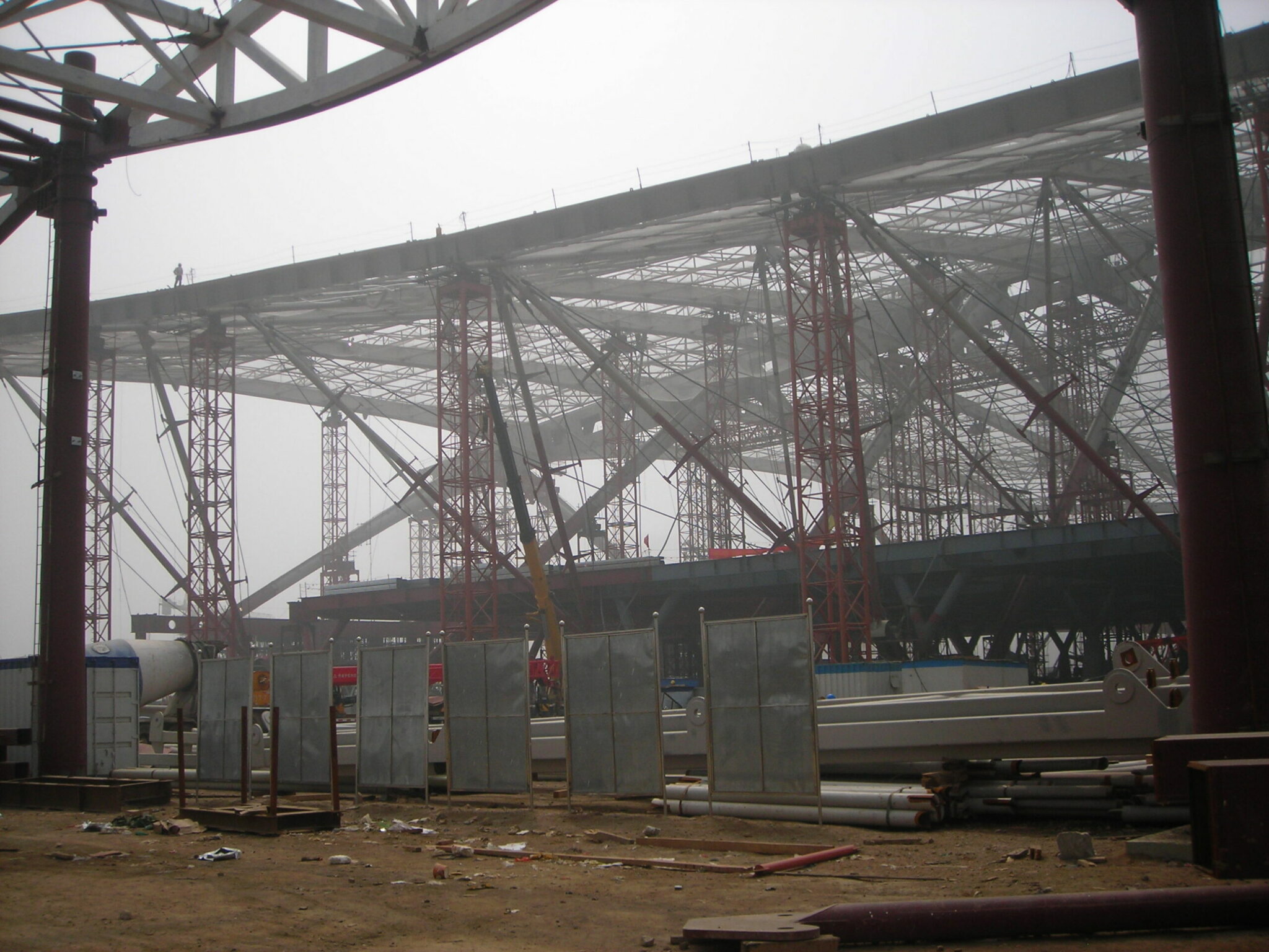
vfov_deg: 37.7
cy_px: 476
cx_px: 634
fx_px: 1393
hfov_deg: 49.0
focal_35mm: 38
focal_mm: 6.3
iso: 50
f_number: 6.4
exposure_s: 1/356
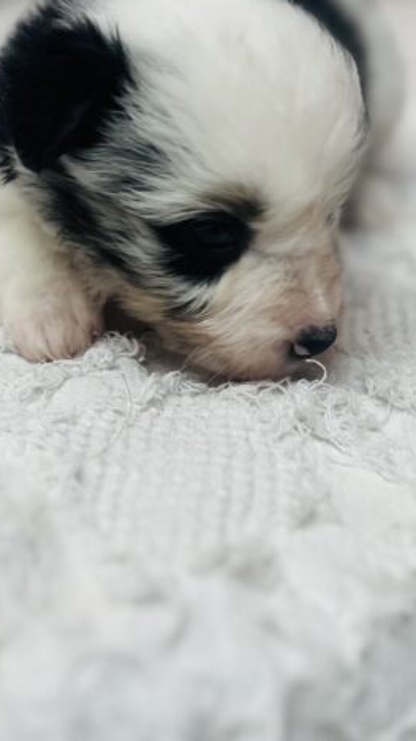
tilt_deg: -19.6
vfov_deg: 33.5
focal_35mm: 62
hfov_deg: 19.3
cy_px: 241
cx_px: 109
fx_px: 1217
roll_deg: -0.9
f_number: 1.6
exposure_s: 1/120
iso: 50
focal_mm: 5.1
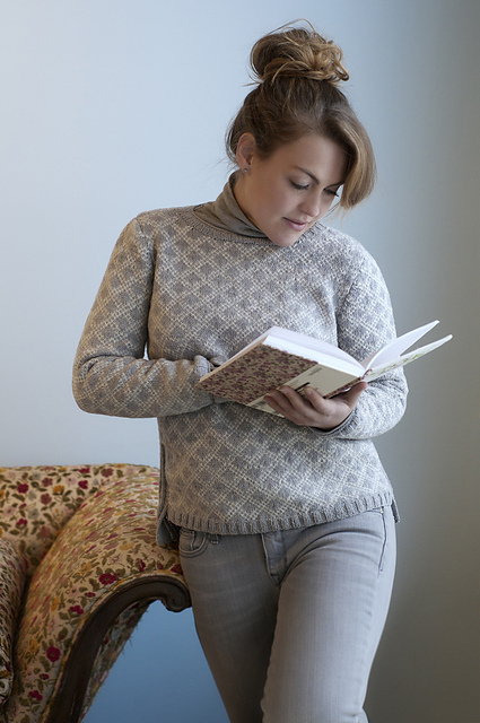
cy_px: 362
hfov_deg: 18.1
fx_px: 1504
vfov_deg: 27.0
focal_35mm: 75
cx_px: 240
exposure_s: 1/125
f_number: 2.8
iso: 640
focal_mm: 50
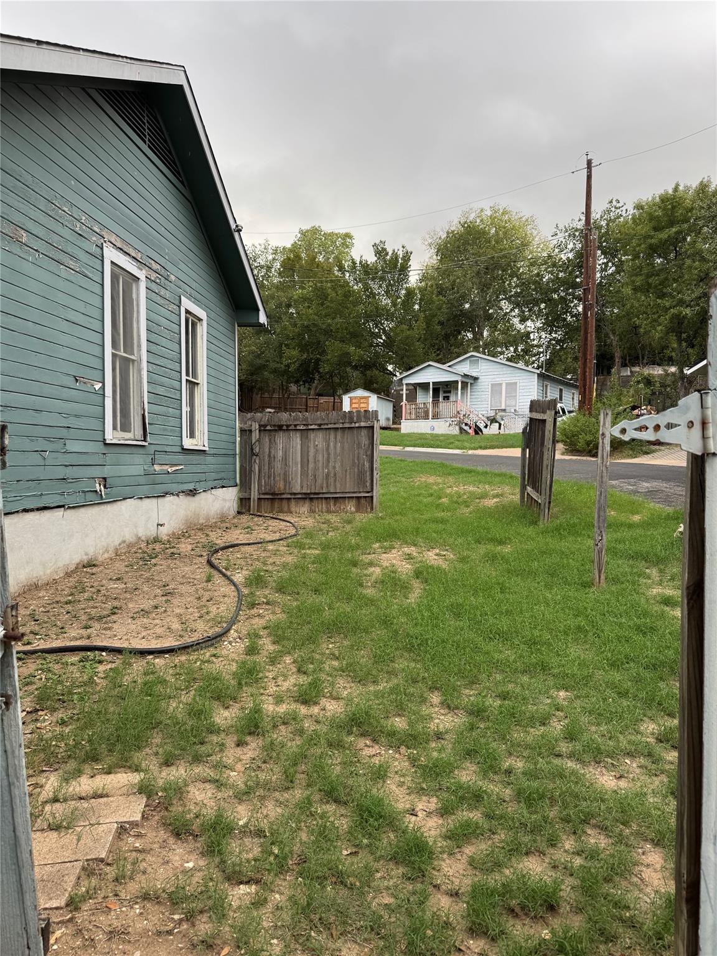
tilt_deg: -1.8
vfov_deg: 71.6
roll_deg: -1.1
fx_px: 663
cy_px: 478
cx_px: 358
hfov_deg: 56.8
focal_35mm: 24
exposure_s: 1/304
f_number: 1.78
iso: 80
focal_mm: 6.76
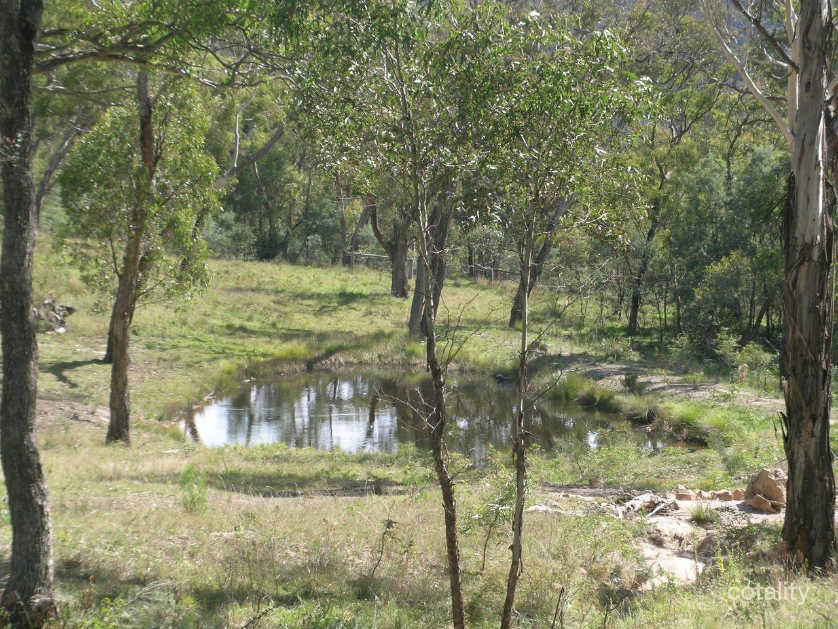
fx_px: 2808
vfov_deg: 12.8
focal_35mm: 116
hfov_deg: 17.0
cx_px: 419
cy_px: 314
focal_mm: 24
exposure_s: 1/67.3
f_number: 5.2
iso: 50
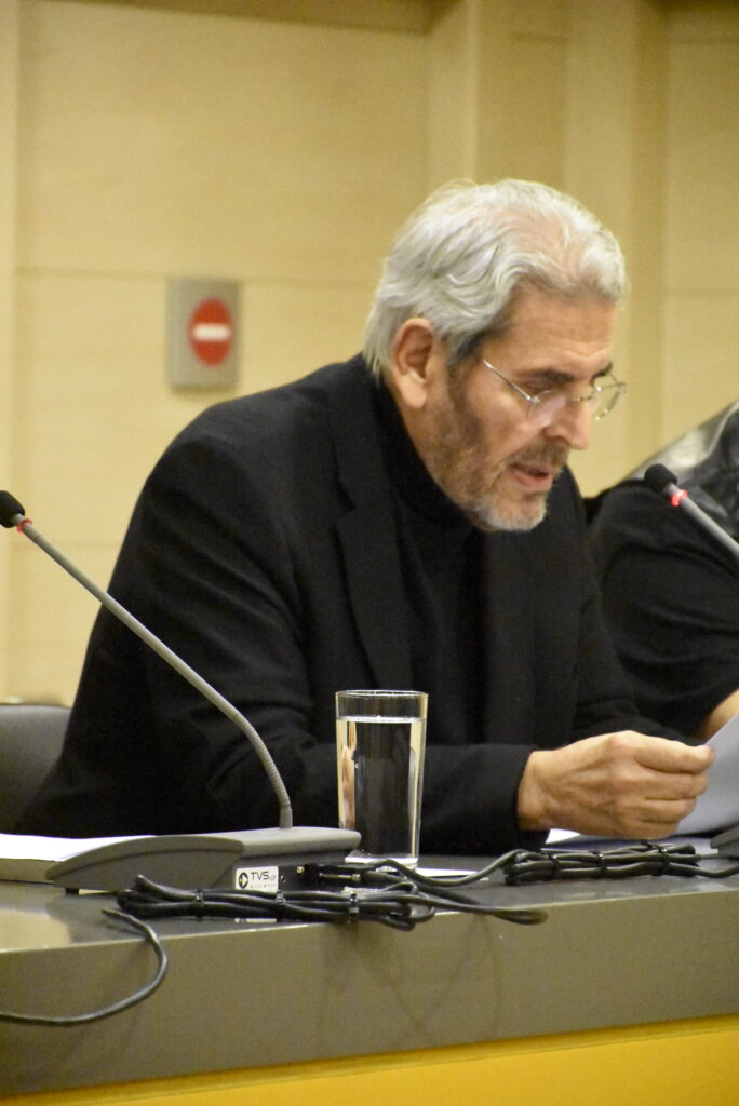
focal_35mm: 210
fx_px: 6457
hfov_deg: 6.6
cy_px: 553
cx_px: 370
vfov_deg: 9.8
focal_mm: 140
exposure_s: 1/250
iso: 25600
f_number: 5.6
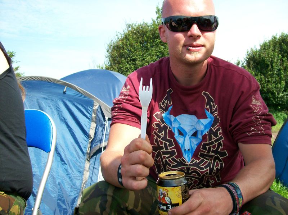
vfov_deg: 39.6
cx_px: 144
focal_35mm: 36
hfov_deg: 51.4
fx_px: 299
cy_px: 108
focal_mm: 6
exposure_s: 1/596
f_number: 2.7
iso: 80
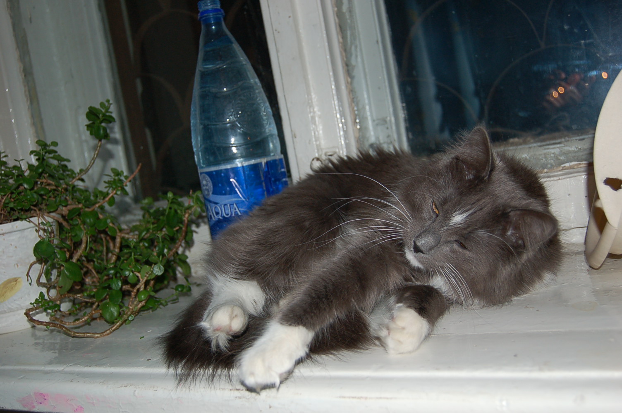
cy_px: 206
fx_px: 673
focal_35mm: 39
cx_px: 311
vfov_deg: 34.1
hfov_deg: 49.6
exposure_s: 1/60
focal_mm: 26
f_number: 4
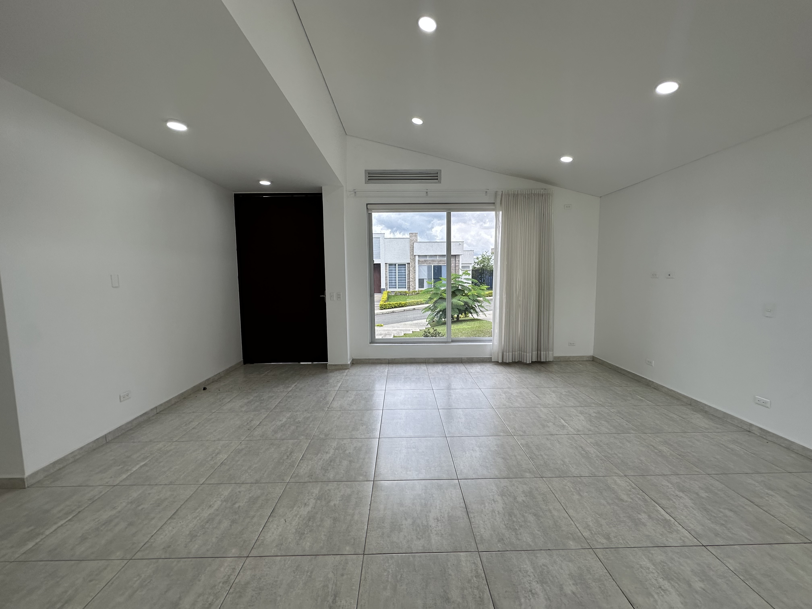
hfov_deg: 102.1
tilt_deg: -4.6
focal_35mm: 14
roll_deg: +0.2
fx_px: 328
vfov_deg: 85.7
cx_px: 406
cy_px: 304
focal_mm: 2.22
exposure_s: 1/202
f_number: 2.2
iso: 40
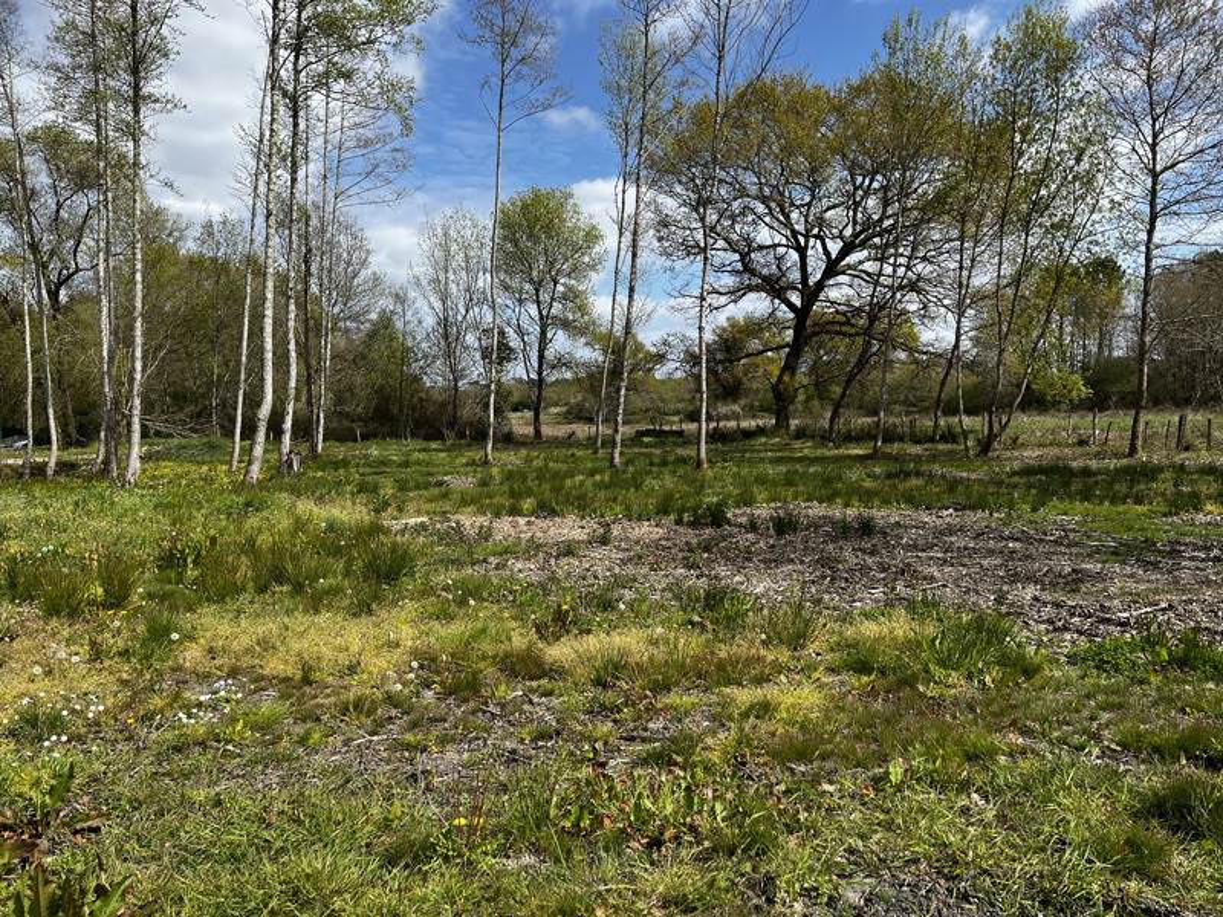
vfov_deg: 53.1
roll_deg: +1.0
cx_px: 612
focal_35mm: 26
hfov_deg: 67.3
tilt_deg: -3.3
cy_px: 458
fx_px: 919
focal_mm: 5.1
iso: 50
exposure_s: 1/3521
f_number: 1.6
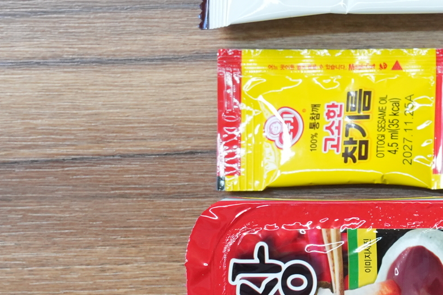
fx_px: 2092
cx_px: 857
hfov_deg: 11.1
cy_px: 237
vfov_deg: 8.1
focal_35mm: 170
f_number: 5.6
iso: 1000
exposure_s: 1/125
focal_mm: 38
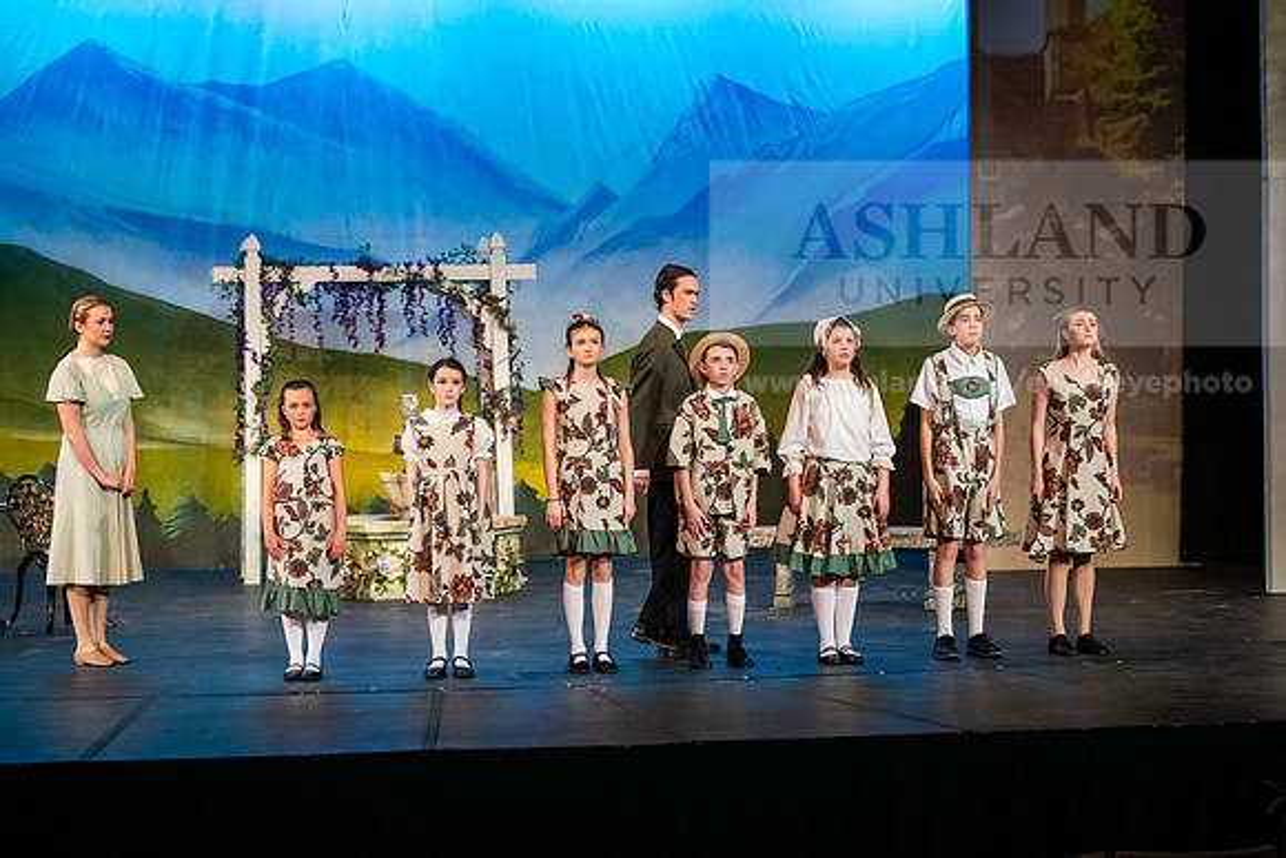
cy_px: 429
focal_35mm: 86
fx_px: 3073
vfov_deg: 15.9
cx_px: 643
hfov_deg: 23.6
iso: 4000
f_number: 3.2
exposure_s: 1/250
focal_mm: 86
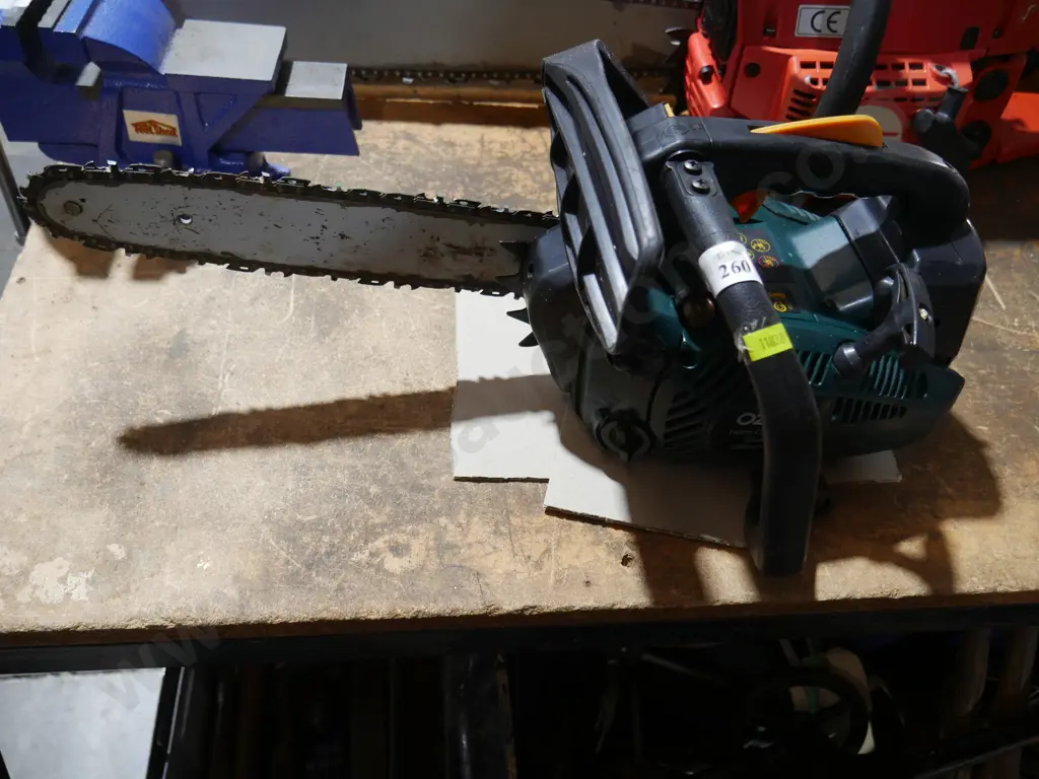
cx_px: 520
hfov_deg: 63.4
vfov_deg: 49.7
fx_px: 840
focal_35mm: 28
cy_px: 390
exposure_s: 1/60
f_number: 3.5
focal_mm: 14
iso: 400
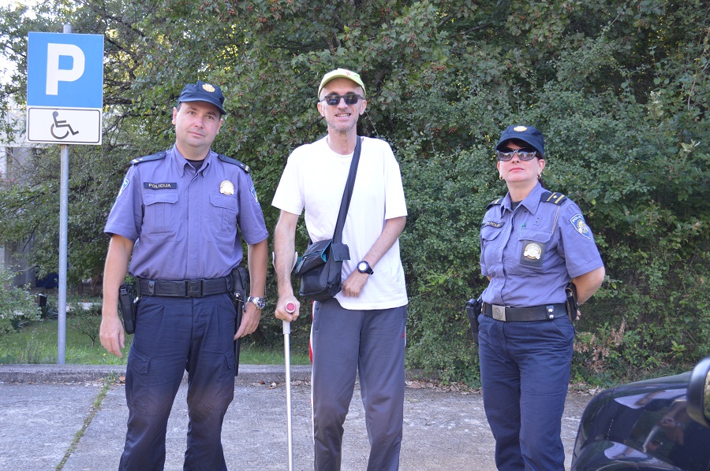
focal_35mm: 45
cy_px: 236
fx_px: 887
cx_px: 355
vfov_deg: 29.8
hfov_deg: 43.6
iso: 400
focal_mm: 30
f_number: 5
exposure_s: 1/100
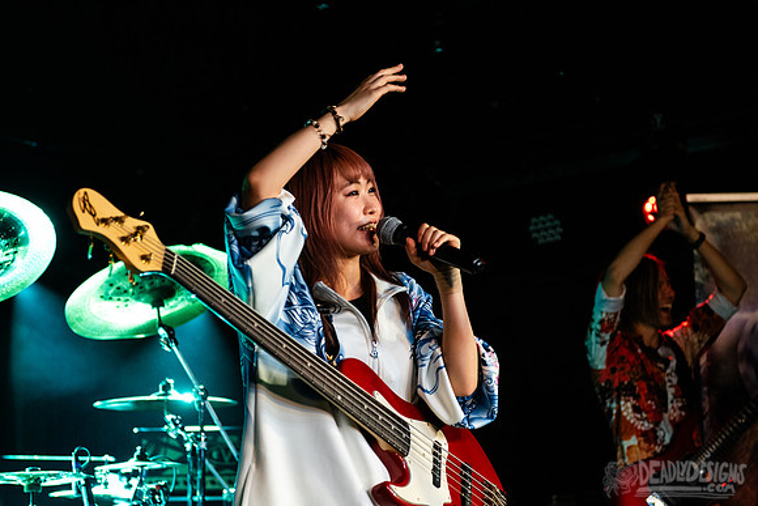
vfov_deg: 18.3
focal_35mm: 74
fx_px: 1568
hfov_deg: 27.2
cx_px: 373
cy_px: 237
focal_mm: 70
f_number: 3.5
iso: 2000
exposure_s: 1/160
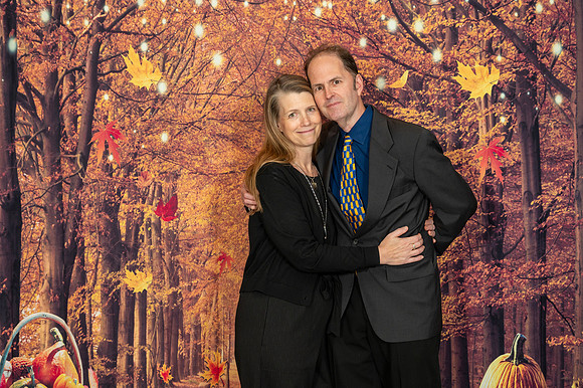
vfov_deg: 23.0
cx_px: 292
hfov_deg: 34.0
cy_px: 194
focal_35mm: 59
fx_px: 955
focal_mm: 59
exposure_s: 1/80
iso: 800
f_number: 5.6
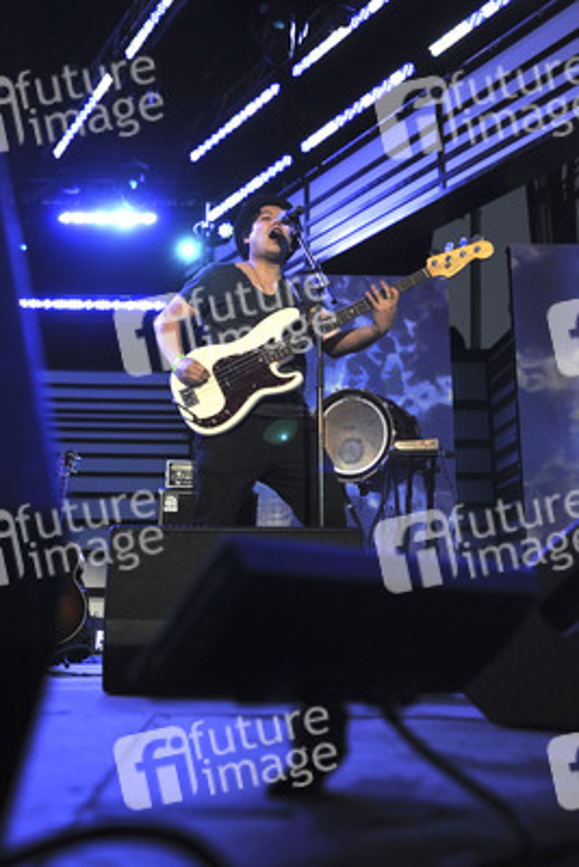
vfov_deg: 54.4
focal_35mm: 35
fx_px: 844
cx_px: 290
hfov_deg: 37.9
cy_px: 434
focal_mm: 35
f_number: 2.8
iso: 1250
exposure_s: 1/400
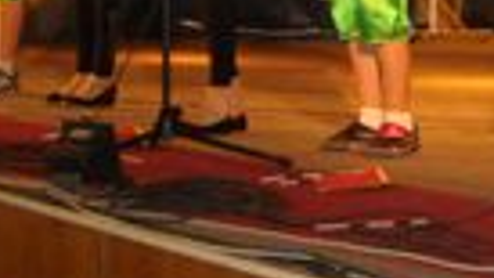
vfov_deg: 9.3
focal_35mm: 125
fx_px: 1637
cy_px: -217
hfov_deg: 17.1
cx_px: 364
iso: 400
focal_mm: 5.7
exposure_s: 1/60
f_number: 2.8
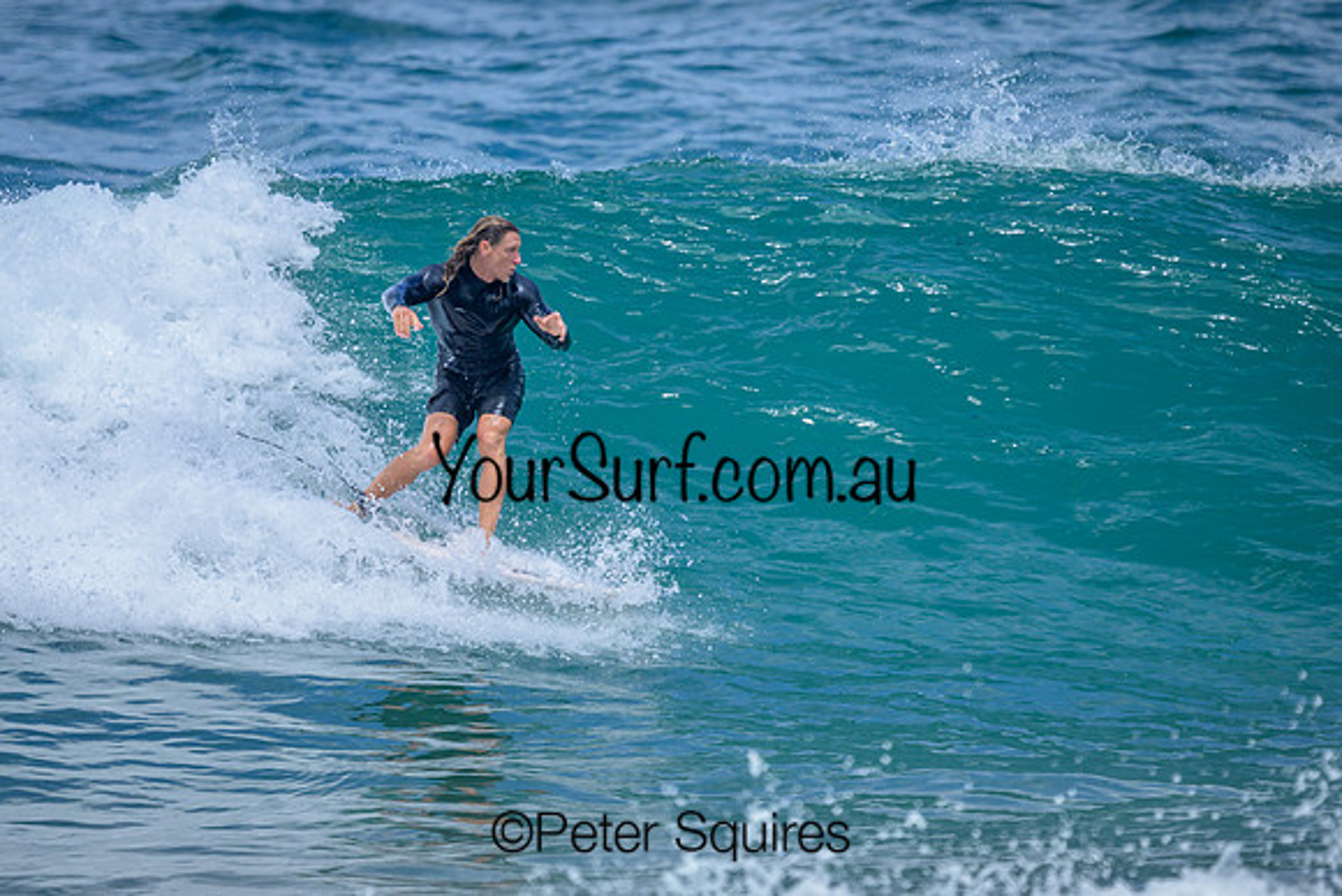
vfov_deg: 1.3
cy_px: 423
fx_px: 40840
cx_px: 654
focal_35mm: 1095
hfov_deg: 1.9
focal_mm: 800
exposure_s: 1/2000
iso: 400
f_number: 6.3
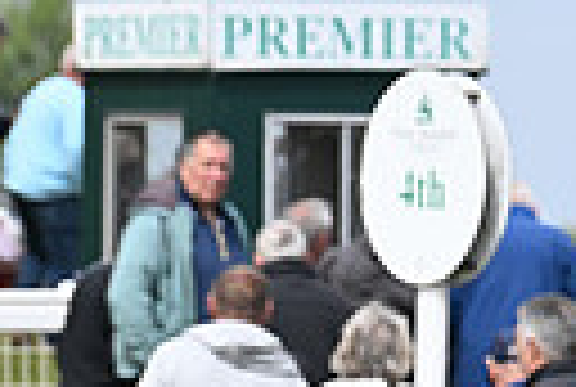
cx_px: 1228
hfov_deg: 2.6
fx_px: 12686
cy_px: 691
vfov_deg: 1.7
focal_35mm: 791
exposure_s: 1/1600
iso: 400
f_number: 6.3
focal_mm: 175
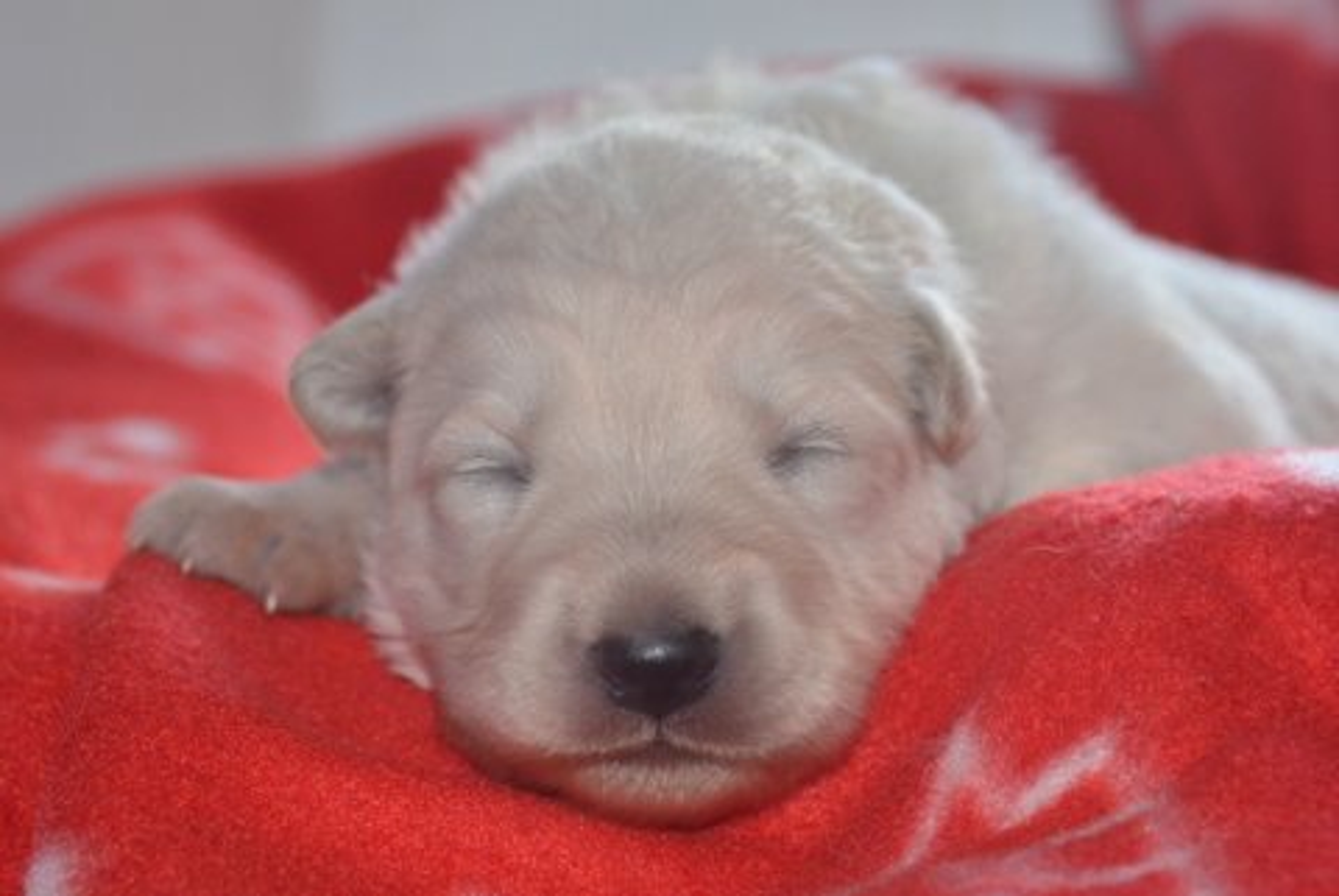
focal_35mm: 150
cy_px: 448
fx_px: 5584
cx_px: 670
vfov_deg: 9.2
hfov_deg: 13.7
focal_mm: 100
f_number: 5.3
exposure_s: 1/60
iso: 1600
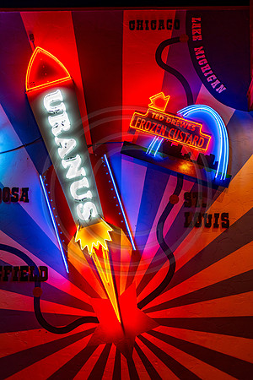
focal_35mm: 60
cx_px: 126
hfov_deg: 22.6
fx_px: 632
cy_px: 190
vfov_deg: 33.4
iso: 500
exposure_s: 1/80
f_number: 2.8
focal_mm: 60
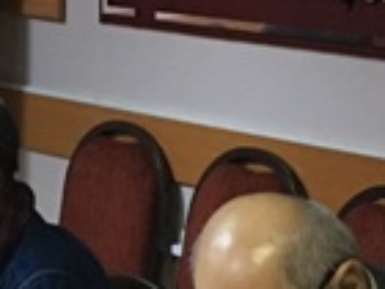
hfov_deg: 12.2
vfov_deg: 9.3
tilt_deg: -10.5
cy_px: 198
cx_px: -47
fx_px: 1768
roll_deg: +1.2
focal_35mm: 159
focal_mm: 4.15
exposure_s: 1/8
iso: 100
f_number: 2.2
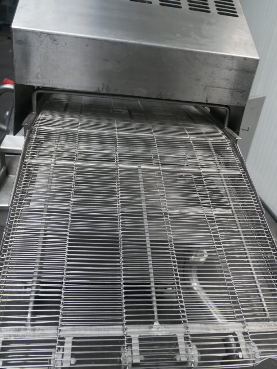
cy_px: 184
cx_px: 138
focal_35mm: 30
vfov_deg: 59.9
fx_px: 320
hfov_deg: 46.8
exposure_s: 1/250
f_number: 3.7
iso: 640
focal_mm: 15
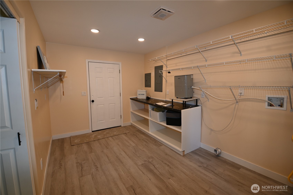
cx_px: 146
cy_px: 98
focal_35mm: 15
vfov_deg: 77.3
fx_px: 122
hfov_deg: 100.4
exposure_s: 1/60
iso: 360
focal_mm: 10
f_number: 4
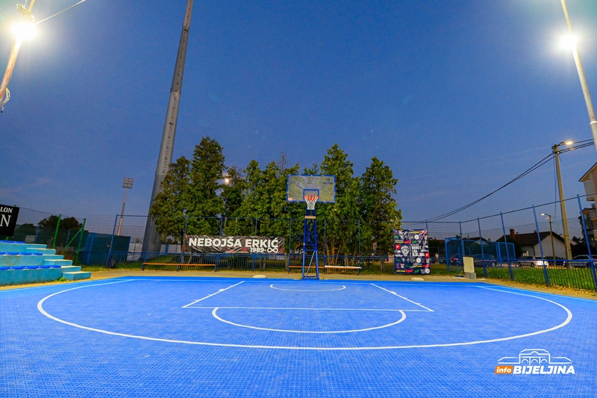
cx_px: 298
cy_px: 199
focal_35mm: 15
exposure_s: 1/100
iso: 3200
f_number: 2.8
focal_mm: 15
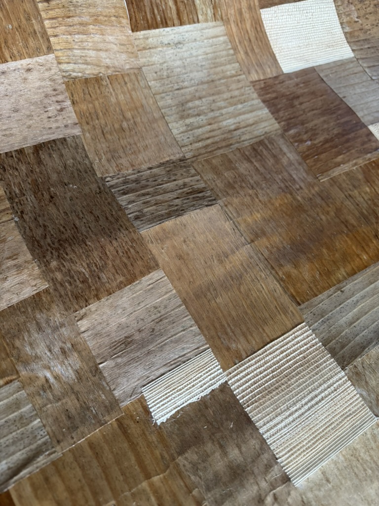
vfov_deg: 71.6
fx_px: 350
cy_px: 253
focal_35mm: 24
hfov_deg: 56.8
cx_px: 190
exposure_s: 1/60
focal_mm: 6.76
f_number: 1.78
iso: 200
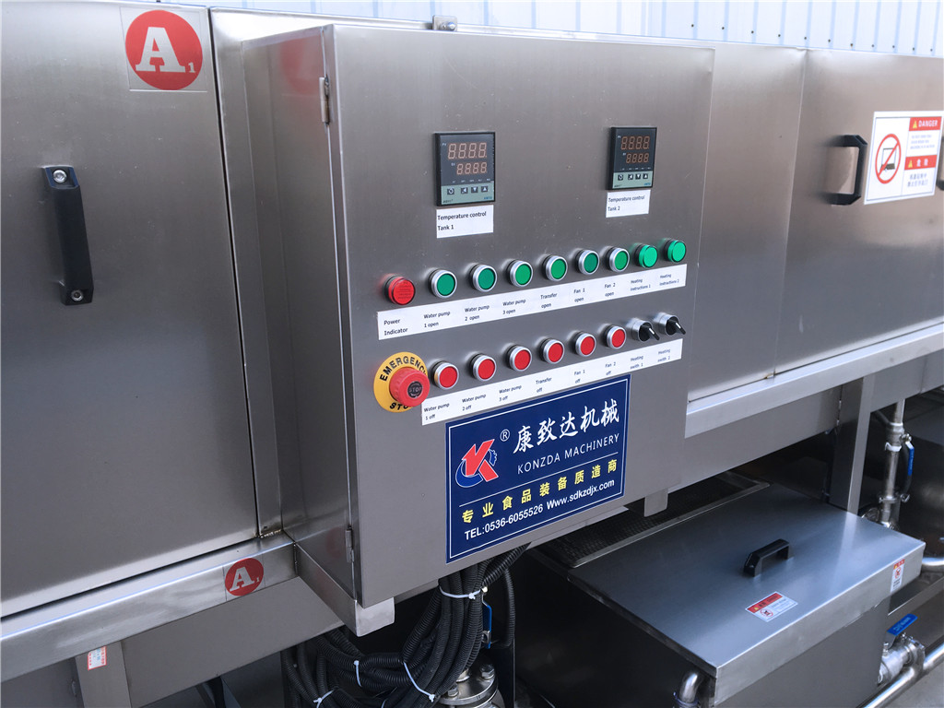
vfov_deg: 48.2
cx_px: 472
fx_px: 791
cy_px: 354
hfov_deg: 61.7
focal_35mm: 29
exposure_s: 1/346
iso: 25
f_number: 2.2
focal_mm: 4.15
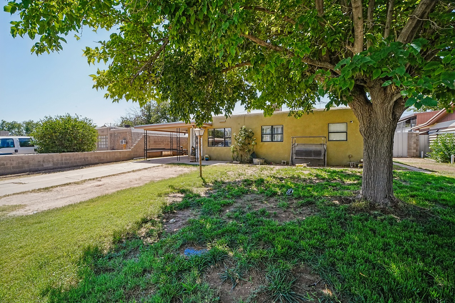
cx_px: 228
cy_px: 152
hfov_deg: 104.3
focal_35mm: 14
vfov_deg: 81.2
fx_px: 177
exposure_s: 1/200
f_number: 20
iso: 1600
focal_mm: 14
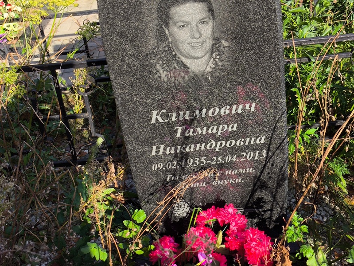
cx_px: 177
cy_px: 133
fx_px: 512
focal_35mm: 50
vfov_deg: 29.1
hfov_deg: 38.2
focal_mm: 4.71
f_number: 1.7
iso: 50
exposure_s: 1/811
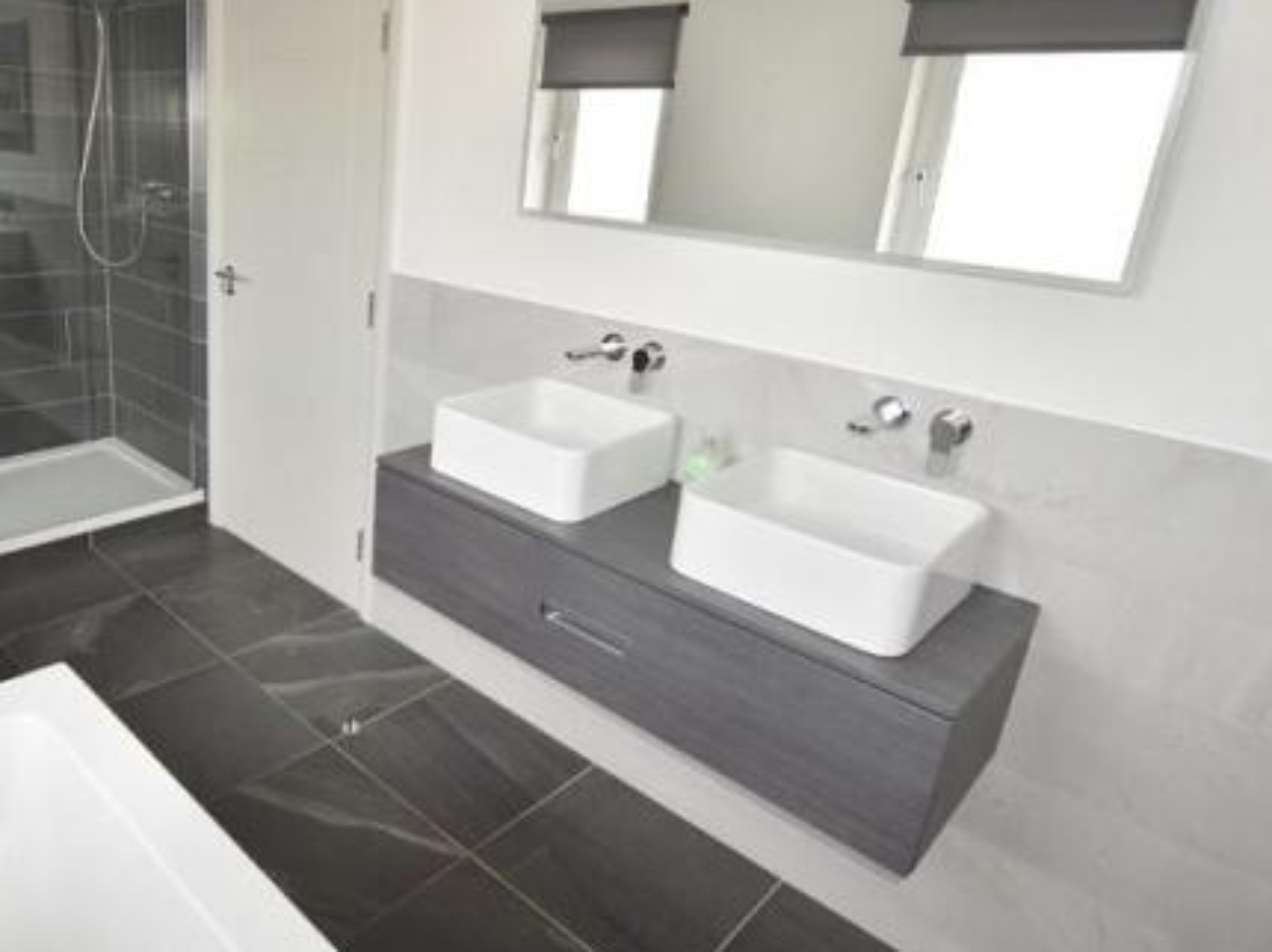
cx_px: 379
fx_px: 808
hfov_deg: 73.0
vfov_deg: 60.9
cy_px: 426
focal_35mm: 22
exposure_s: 1/125
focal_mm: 10
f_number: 4
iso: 200
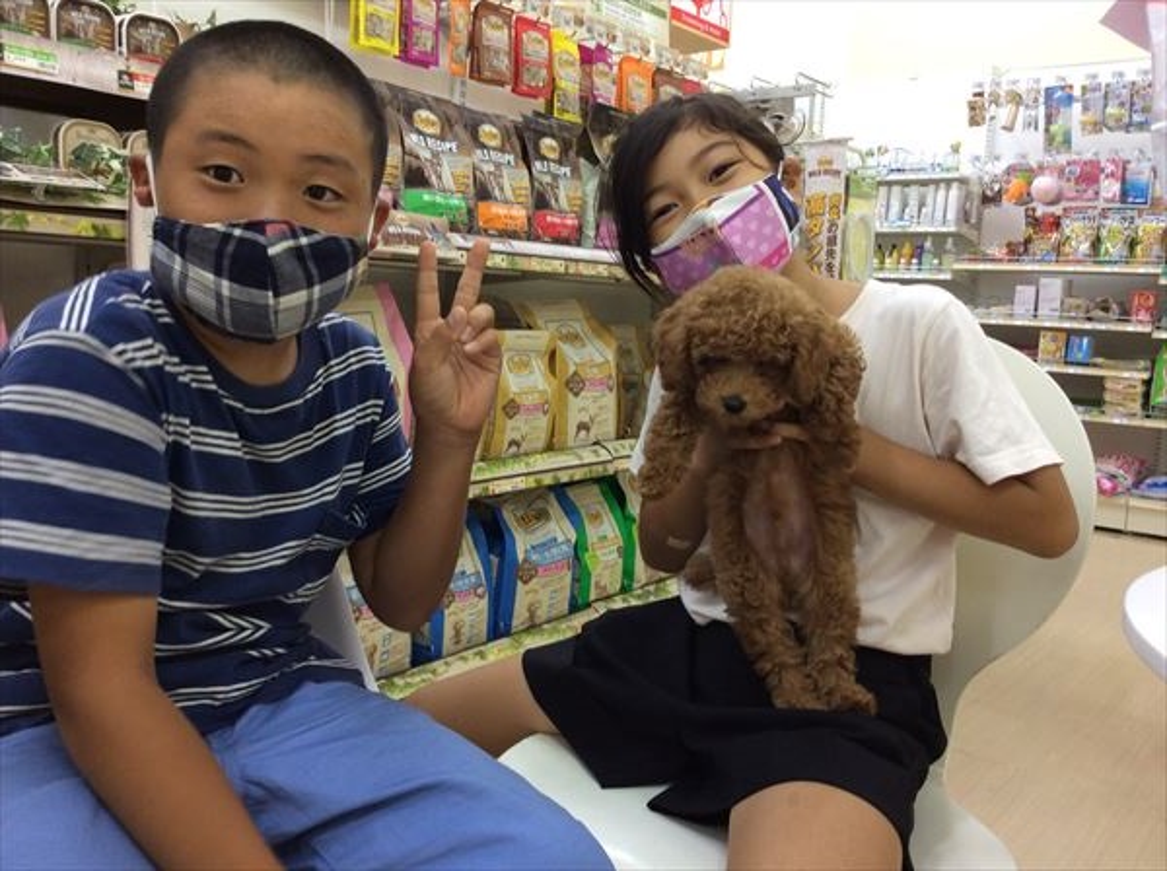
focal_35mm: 32
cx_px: 584
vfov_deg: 44.0
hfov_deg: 56.9
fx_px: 1077
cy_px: 436
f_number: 2.4
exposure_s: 1/24
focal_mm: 3.3
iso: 50
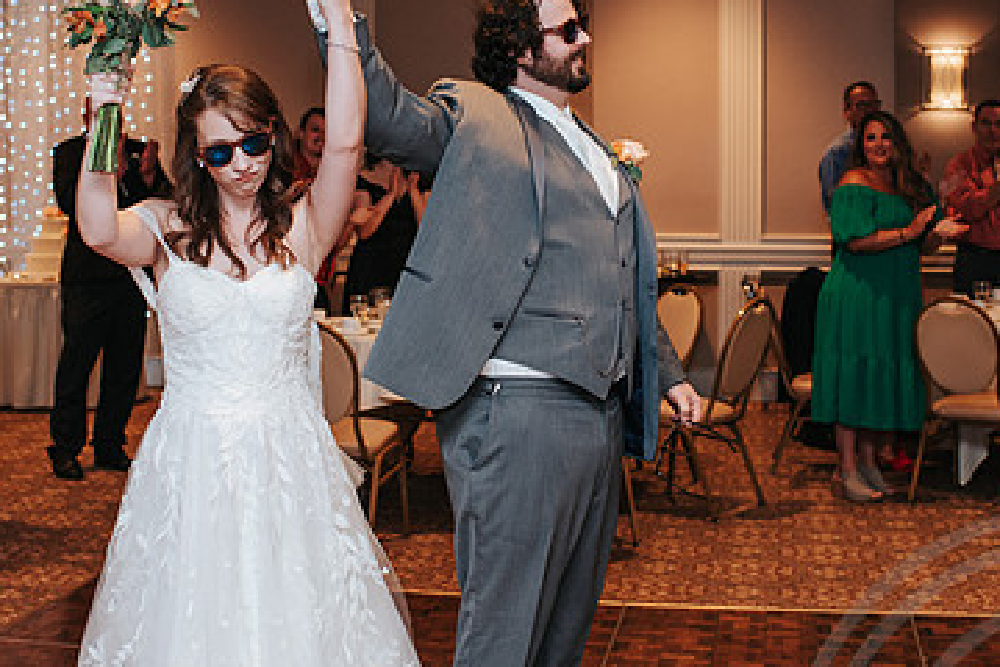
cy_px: 257
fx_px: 1722
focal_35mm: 62
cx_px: 427
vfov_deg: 21.9
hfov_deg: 32.3
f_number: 2.8
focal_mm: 35
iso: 1000
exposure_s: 1/160
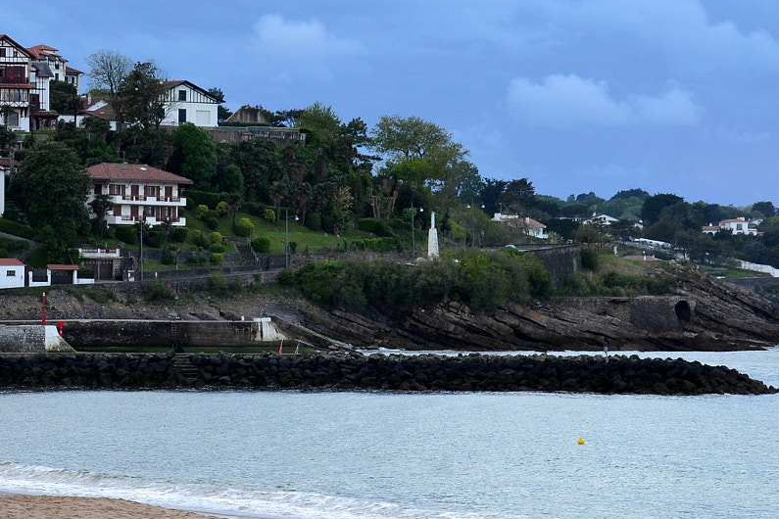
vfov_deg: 8.1
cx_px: 251
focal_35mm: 169
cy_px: 215
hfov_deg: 12.1
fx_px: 3657
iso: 400
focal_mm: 56
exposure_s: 1/60
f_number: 8
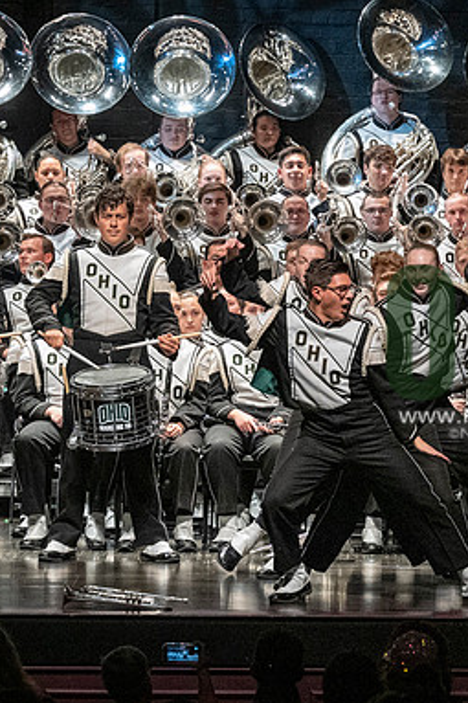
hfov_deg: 4.8
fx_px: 5523
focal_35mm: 283
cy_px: 351
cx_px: 525
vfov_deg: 7.3
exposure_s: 1/500
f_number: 4
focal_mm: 125
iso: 4000
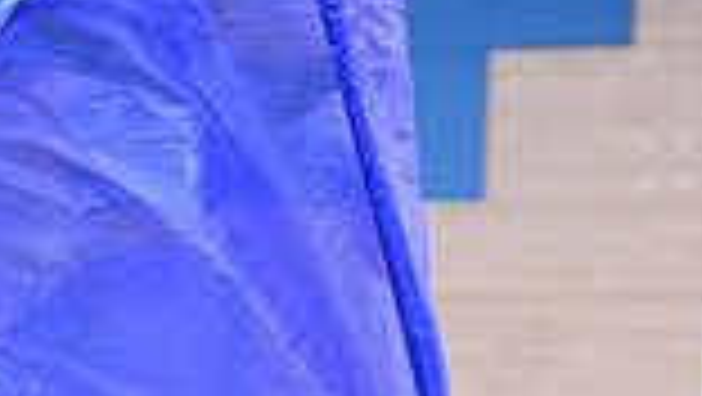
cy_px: 986
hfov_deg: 10.2
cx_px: 475
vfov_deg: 5.5
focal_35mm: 211
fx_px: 3930
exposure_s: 1/250
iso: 8000
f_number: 3.2
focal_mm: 70
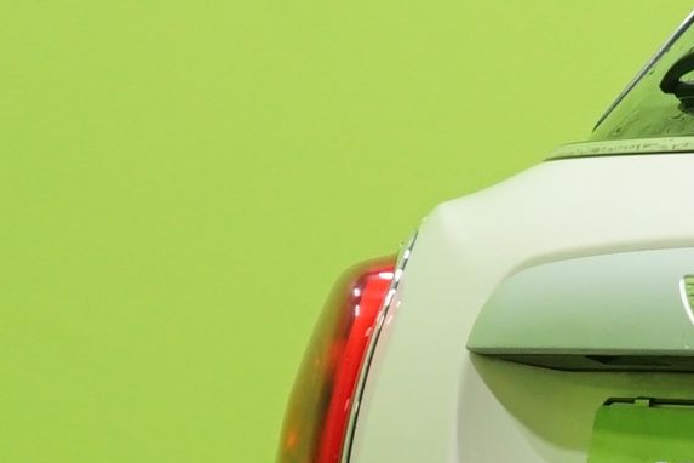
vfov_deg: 5.3
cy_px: 362
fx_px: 5031
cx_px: 1910
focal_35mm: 261
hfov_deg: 7.2
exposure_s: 1/20
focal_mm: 38
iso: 800
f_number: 5.6
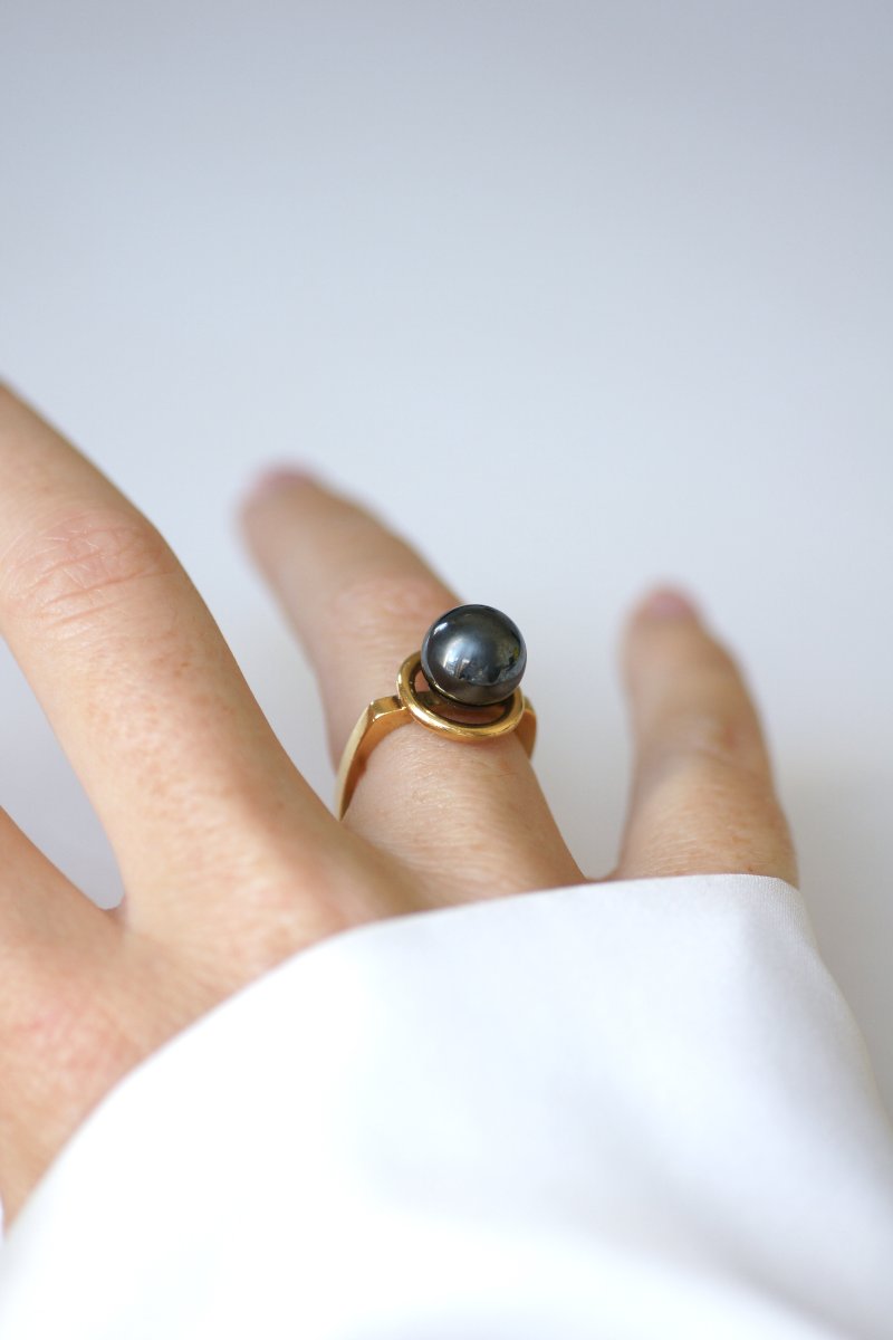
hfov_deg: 13.0
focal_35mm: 105
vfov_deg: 19.5
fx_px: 3907
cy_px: 670
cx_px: 446
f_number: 2.8
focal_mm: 70
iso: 200
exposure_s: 1/125
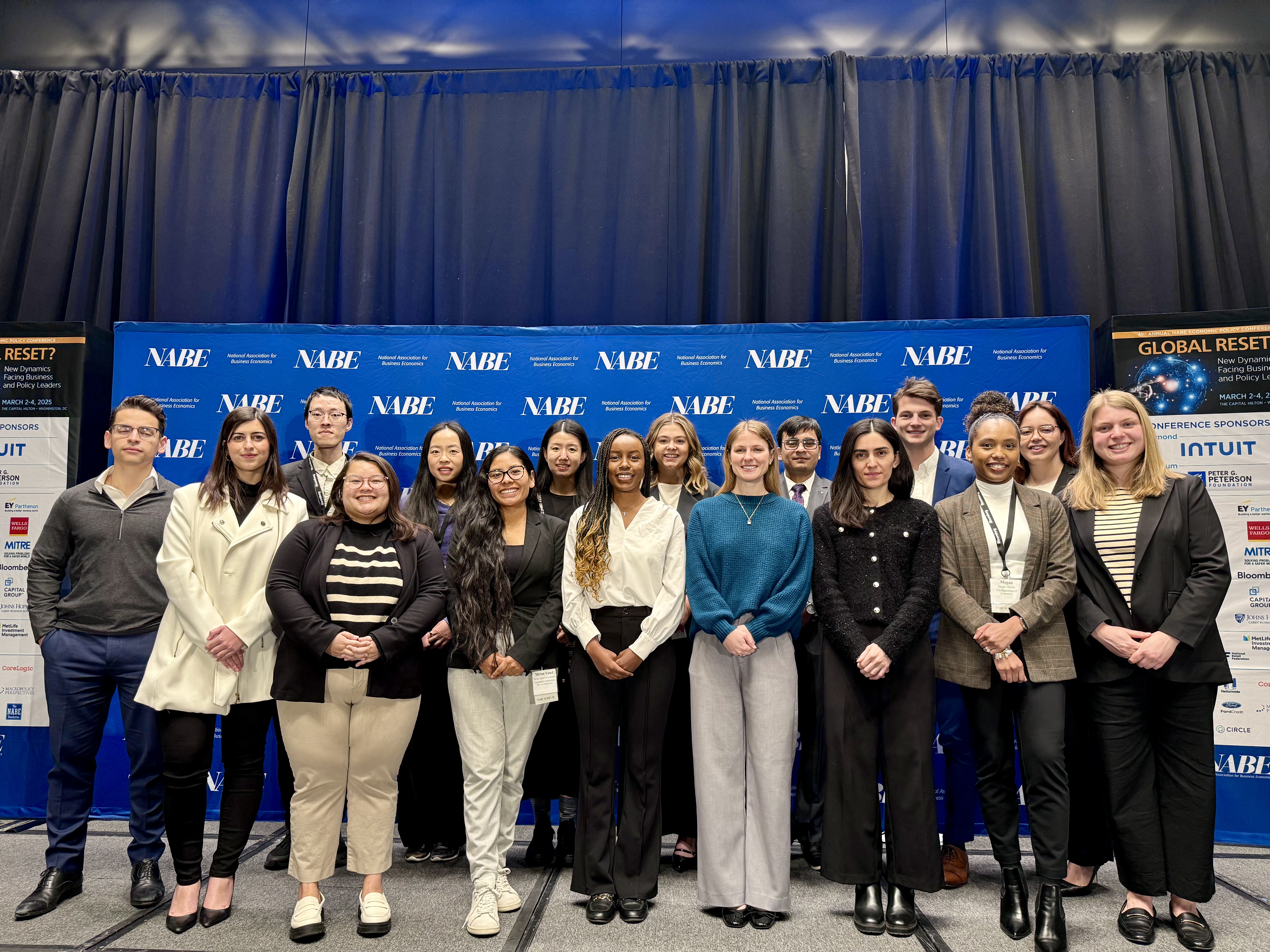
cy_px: 476
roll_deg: -0.2
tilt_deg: +7.3
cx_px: 635
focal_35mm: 24
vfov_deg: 56.8
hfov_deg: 71.6
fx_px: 881
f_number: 1.78
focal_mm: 6.76
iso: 200
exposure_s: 1/86
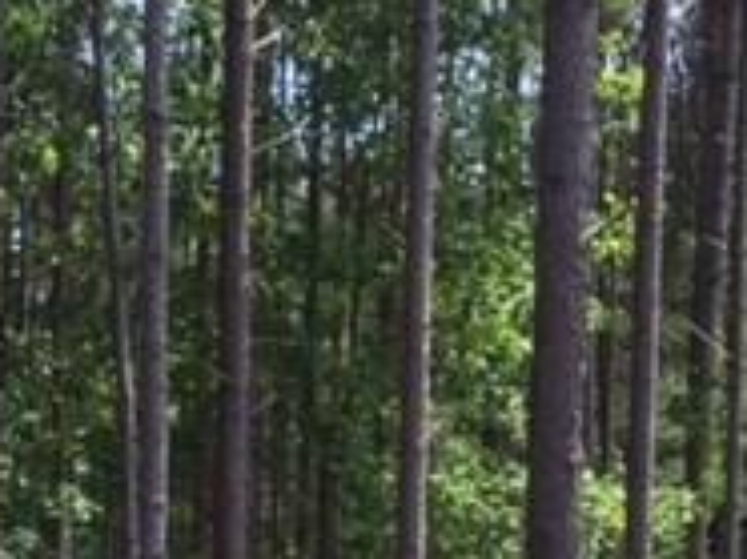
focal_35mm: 100
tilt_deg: -7.0
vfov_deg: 14.1
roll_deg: -0.7
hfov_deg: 19.2
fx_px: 2155
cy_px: 764
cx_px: 20
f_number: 2.2
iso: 32
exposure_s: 1/807
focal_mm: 4.15
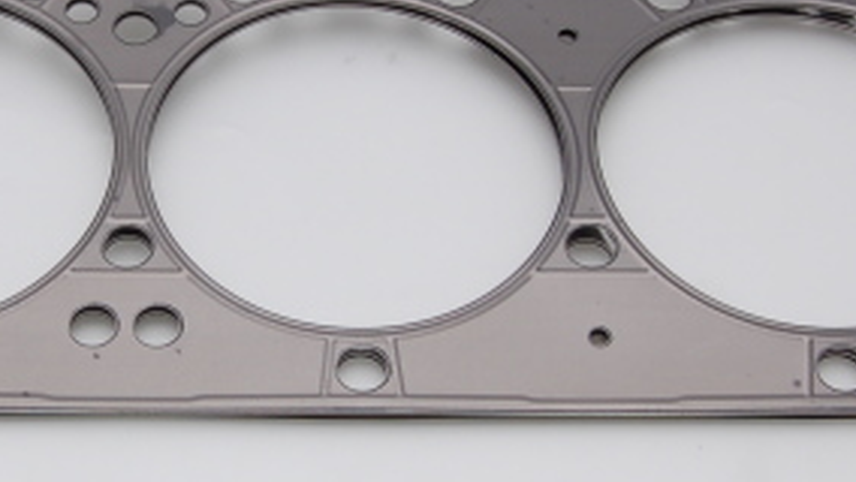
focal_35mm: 106
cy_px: 209
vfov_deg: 11.4
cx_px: 124
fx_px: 2407
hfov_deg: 19.9
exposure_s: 1/125
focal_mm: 24
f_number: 11
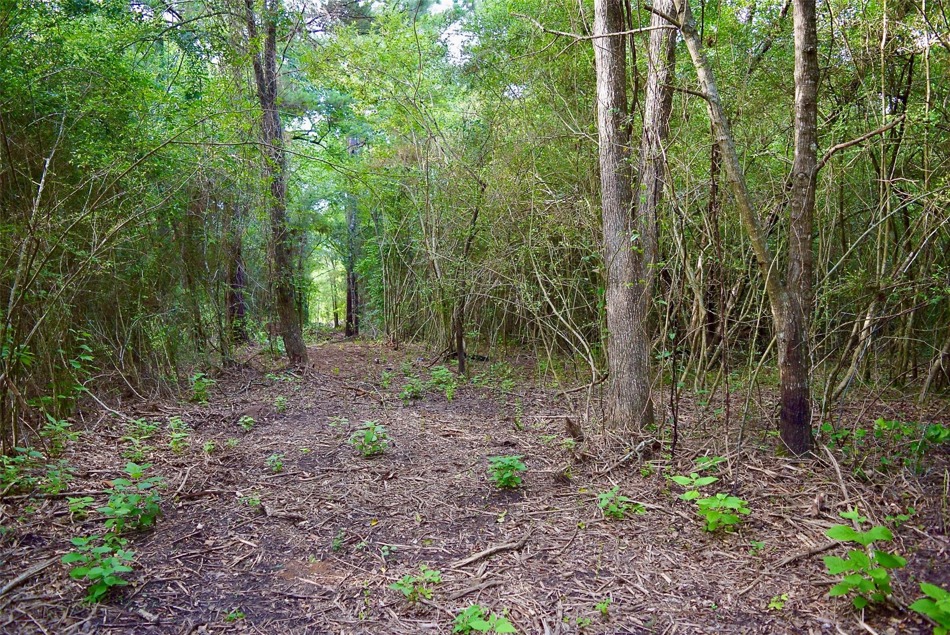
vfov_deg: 48.0
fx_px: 713
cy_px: 318
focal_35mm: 27
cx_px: 475
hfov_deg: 67.4
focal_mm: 18
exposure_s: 1/125
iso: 400
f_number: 3.5
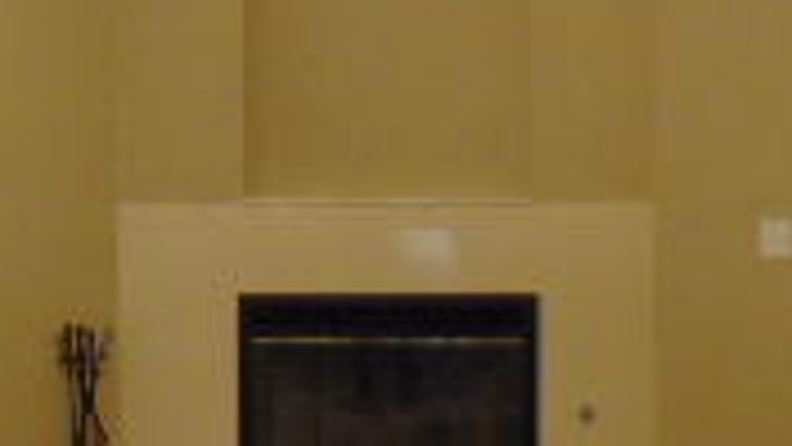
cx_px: 27
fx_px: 2079
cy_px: 270
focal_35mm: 99
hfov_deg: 20.9
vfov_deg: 12.2
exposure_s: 1/30
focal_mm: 4.5
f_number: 3
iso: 250
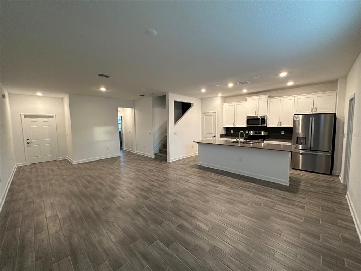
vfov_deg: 85.7
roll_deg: +0.9
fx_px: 146
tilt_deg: -5.1
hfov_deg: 102.1
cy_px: 136
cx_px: 180
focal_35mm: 14
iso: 320
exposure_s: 1/120
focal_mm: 2.22
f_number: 2.2
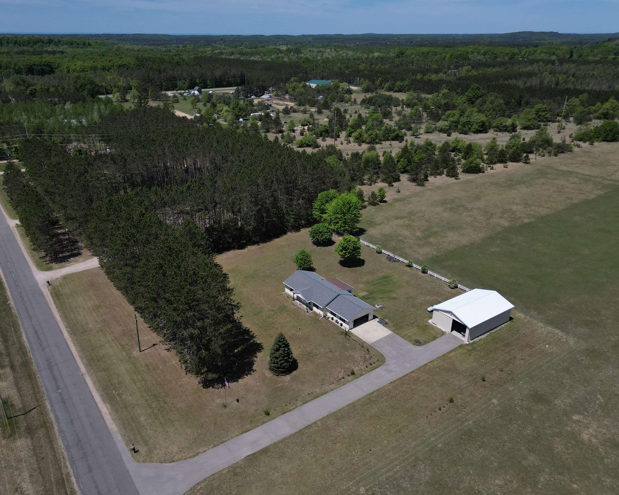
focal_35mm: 26
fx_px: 476
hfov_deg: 66.0
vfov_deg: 54.9
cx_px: 292
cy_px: 251
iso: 110
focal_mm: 6.72
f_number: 1.7
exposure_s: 1/320
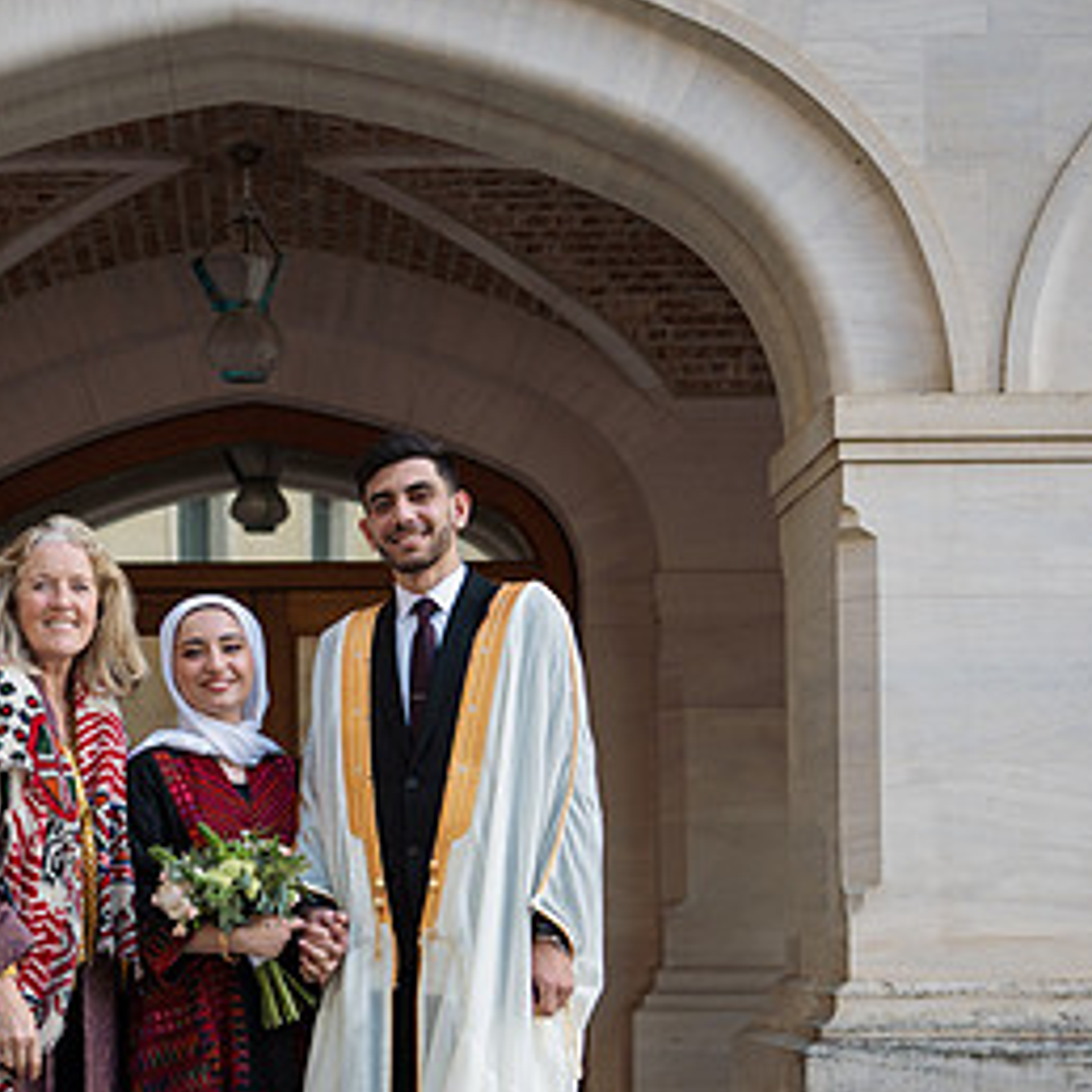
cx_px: 219
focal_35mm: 76
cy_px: 799
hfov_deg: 22.5
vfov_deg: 22.6
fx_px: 2712
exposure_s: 1/500
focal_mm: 40
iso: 200
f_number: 3.2
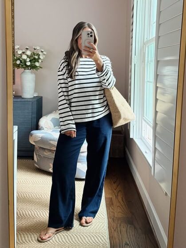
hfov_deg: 56.8
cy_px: 124
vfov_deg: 71.6
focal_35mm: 24
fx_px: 172
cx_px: 93
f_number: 1.8
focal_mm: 6.8
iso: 500
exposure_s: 1/60
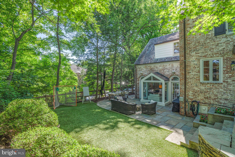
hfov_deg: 96.7
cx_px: 118
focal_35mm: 16
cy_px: 78
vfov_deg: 73.7
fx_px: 104
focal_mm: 16
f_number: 8
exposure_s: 1/160
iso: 200
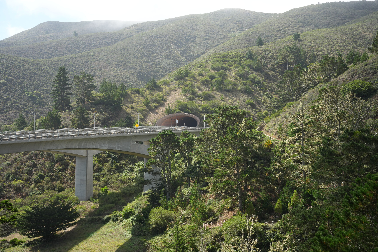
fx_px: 525
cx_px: 189
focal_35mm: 50
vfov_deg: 27.0
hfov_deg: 39.6
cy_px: 126
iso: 320
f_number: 4.5
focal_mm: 50
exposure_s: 1/800
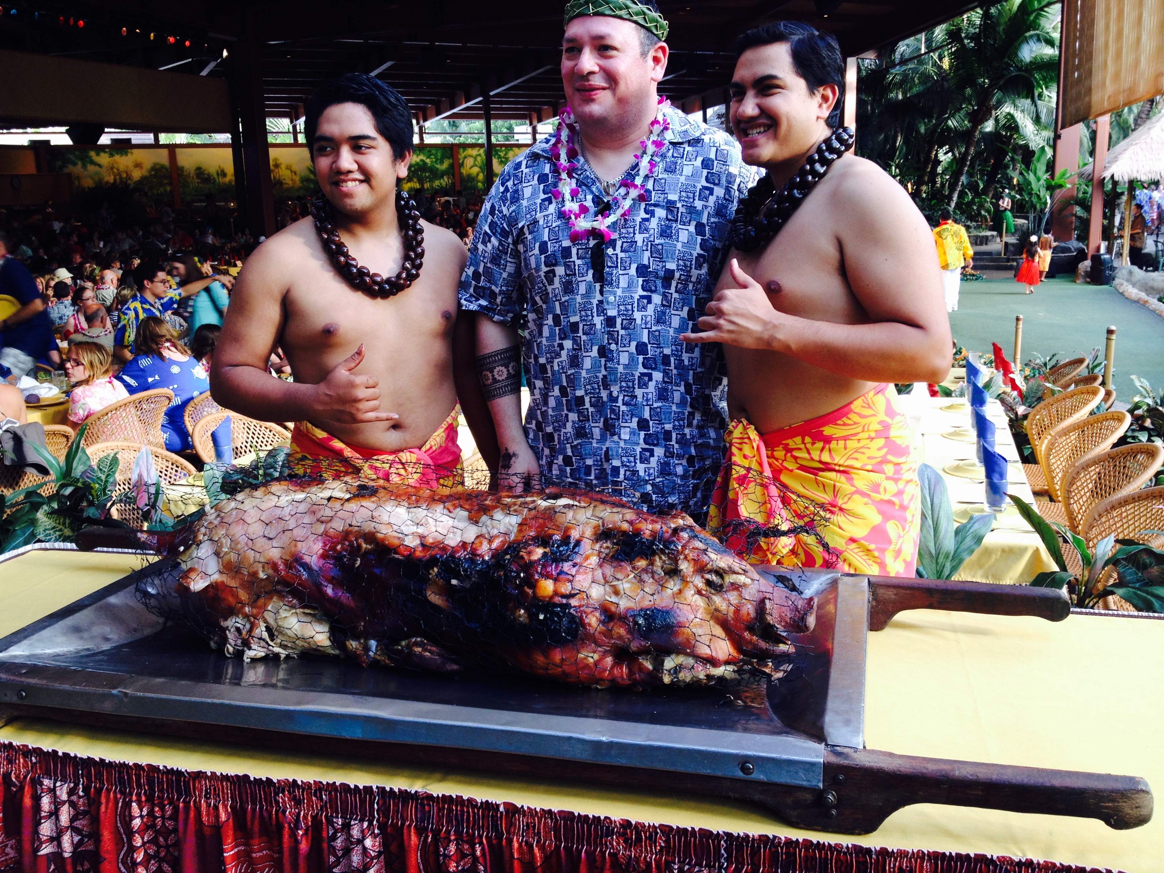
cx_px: 582
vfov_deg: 40.7
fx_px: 1177
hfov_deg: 52.6
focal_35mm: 35
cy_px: 436
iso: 50
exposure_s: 1/40
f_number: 2.4
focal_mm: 4.28
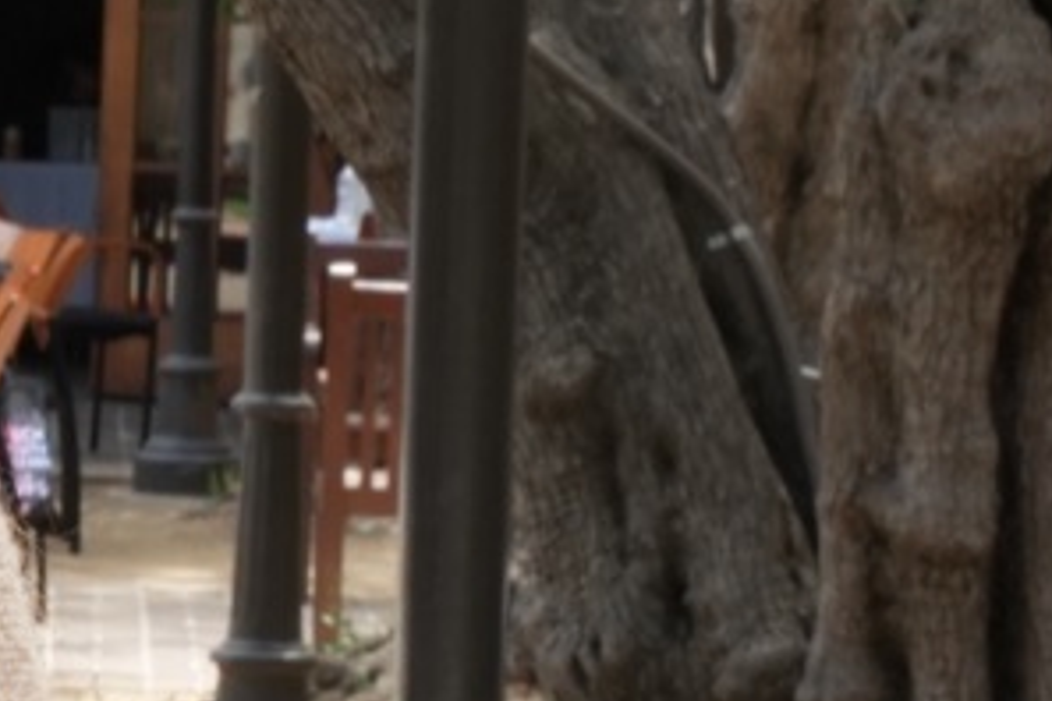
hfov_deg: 6.1
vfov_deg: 4.3
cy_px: 76
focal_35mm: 318
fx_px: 9302
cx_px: -1654
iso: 640
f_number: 18
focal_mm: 47.2
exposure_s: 1/50
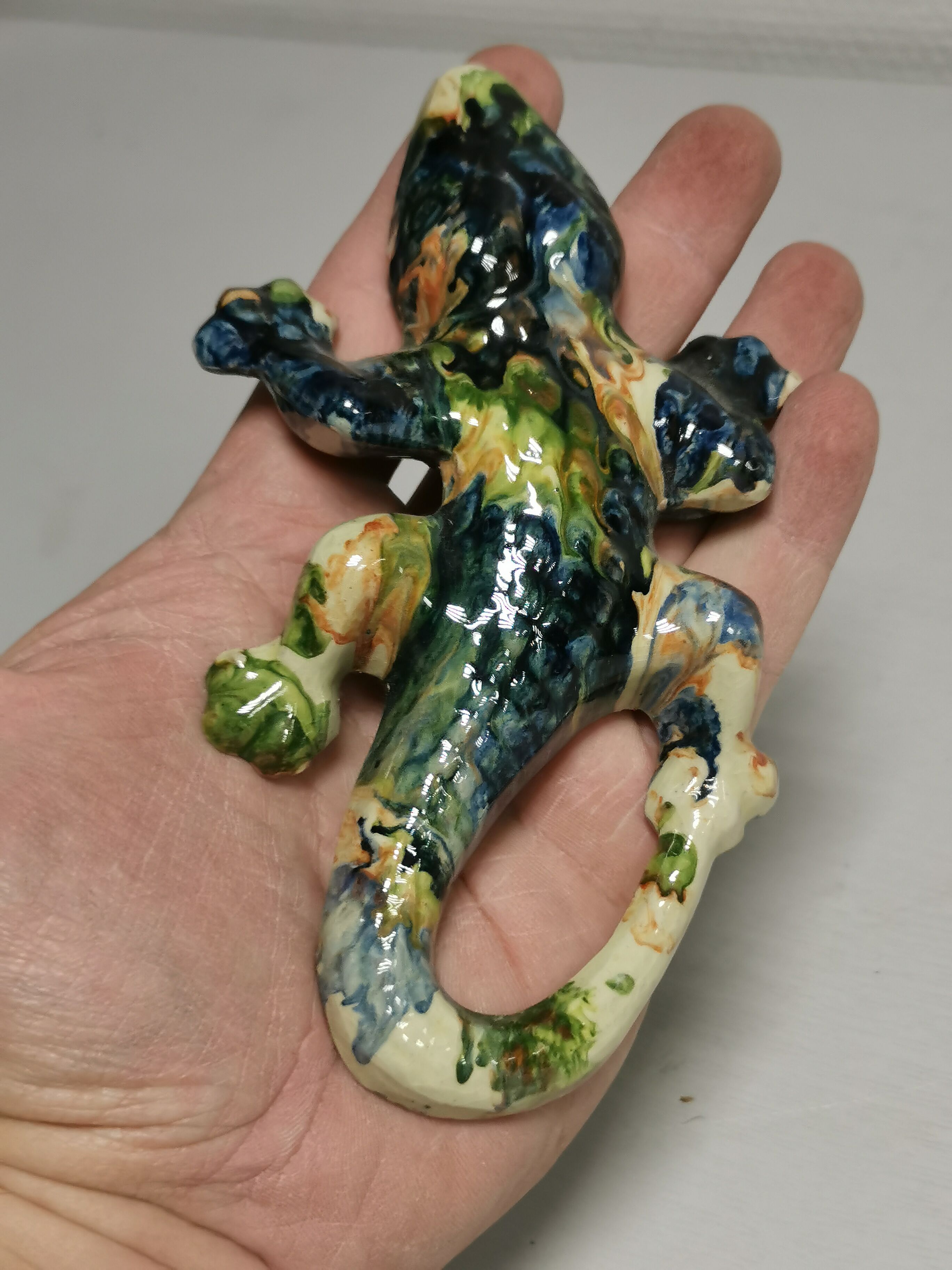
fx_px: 2347
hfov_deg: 22.9
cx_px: 476
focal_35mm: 64
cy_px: 635
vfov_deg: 30.3
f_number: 1.8
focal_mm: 5.58
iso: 125
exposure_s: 1/100
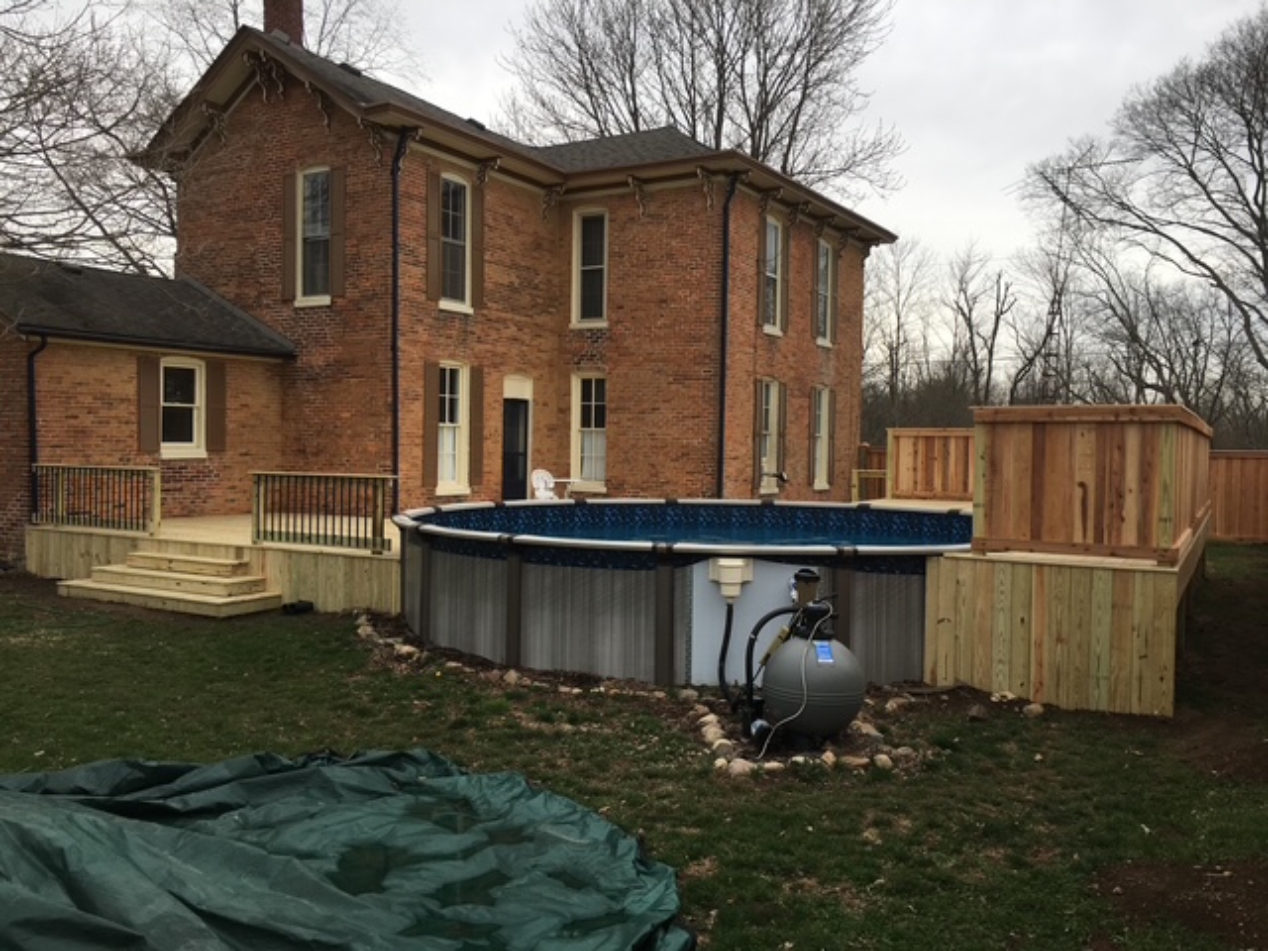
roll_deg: +0.3
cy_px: 476
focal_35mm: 29
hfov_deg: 61.7
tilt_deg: +0.7
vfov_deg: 48.2
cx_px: 634
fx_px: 1062
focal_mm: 4.15
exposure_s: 1/693
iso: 25
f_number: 2.2
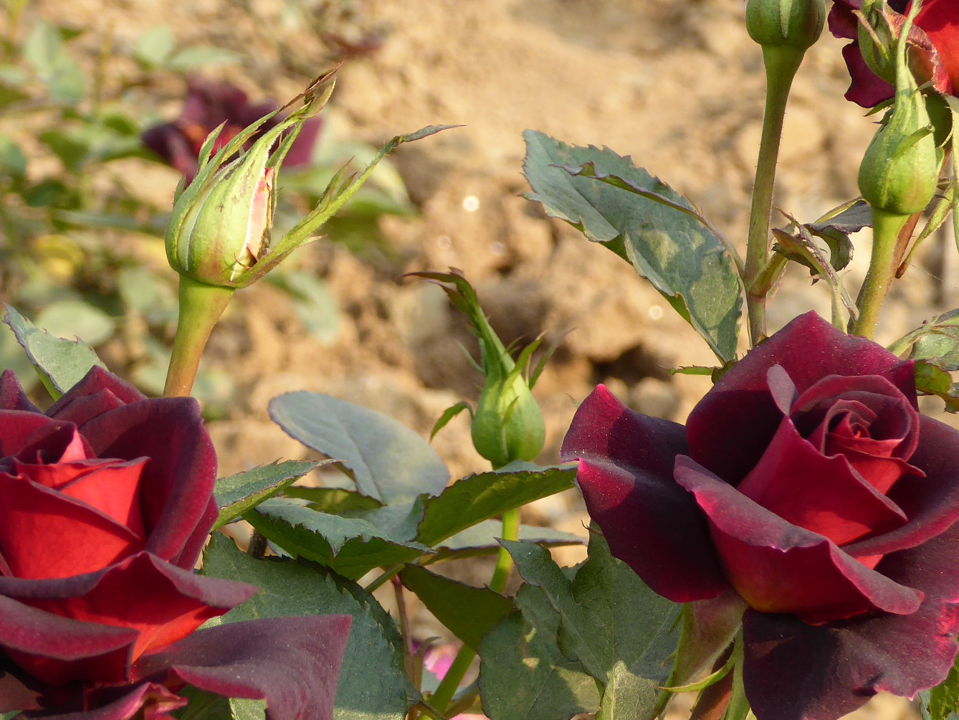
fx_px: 4156
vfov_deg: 9.9
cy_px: 309
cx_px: 429
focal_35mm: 150
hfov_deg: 13.2
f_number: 4.9
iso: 100
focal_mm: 16.1
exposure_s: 1/125
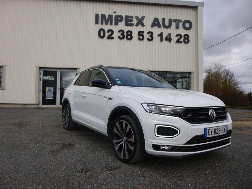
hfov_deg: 69.4
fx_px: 182
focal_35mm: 25
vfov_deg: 54.9
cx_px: 126
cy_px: 94
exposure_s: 1/400
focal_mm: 4.5
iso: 100
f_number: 3.1
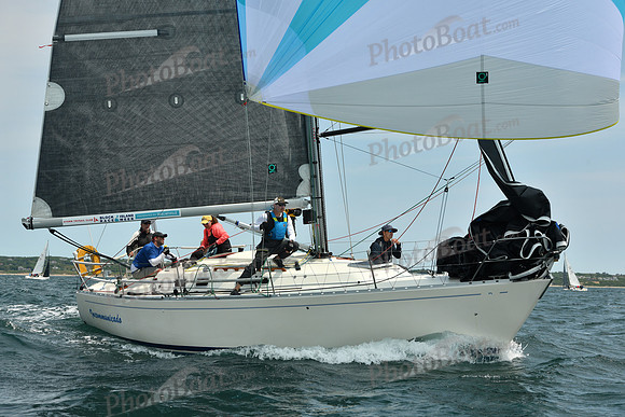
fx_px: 1216
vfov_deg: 19.5
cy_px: 208
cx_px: 312
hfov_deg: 28.8
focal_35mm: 70
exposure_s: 1/1250
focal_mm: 70
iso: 320
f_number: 9
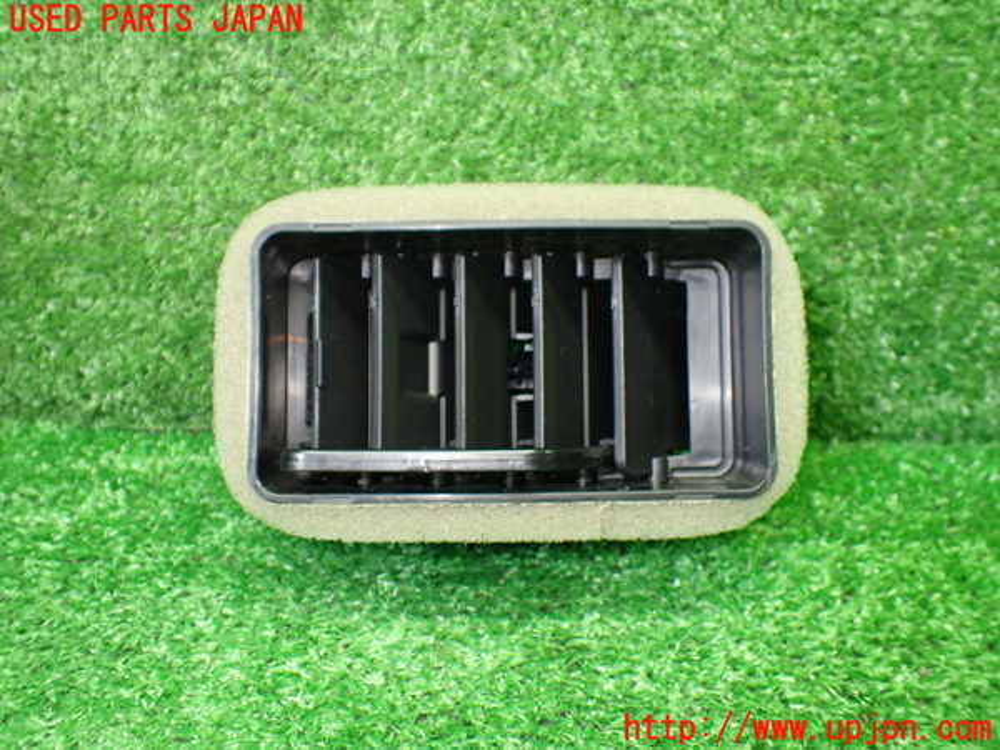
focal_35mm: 30
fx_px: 867
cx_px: 500
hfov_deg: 60.0
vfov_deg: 46.8
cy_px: 375
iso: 800
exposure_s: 1/100
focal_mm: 5.4
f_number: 2.3
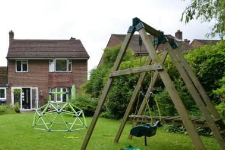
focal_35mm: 26
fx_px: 162
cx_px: 44
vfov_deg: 49.0
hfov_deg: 63.2
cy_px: 95
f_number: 5.6
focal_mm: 10
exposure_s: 1/125
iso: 100
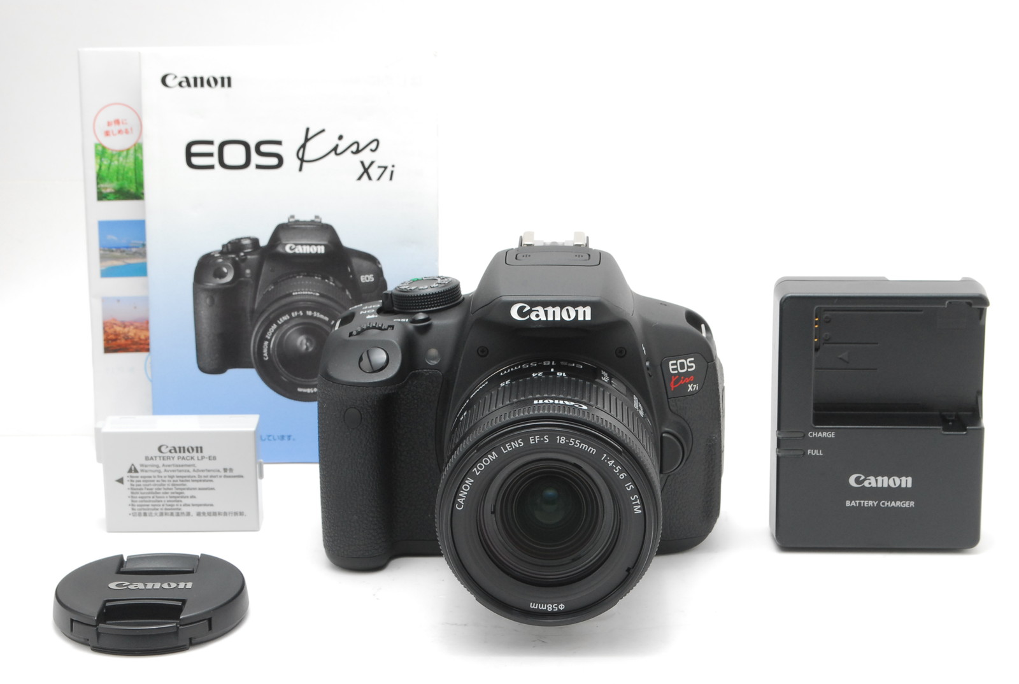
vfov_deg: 16.6
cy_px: 342
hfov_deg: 24.6
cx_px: 510
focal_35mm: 82
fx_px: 2340
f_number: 14
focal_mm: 55
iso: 400
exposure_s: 1/100
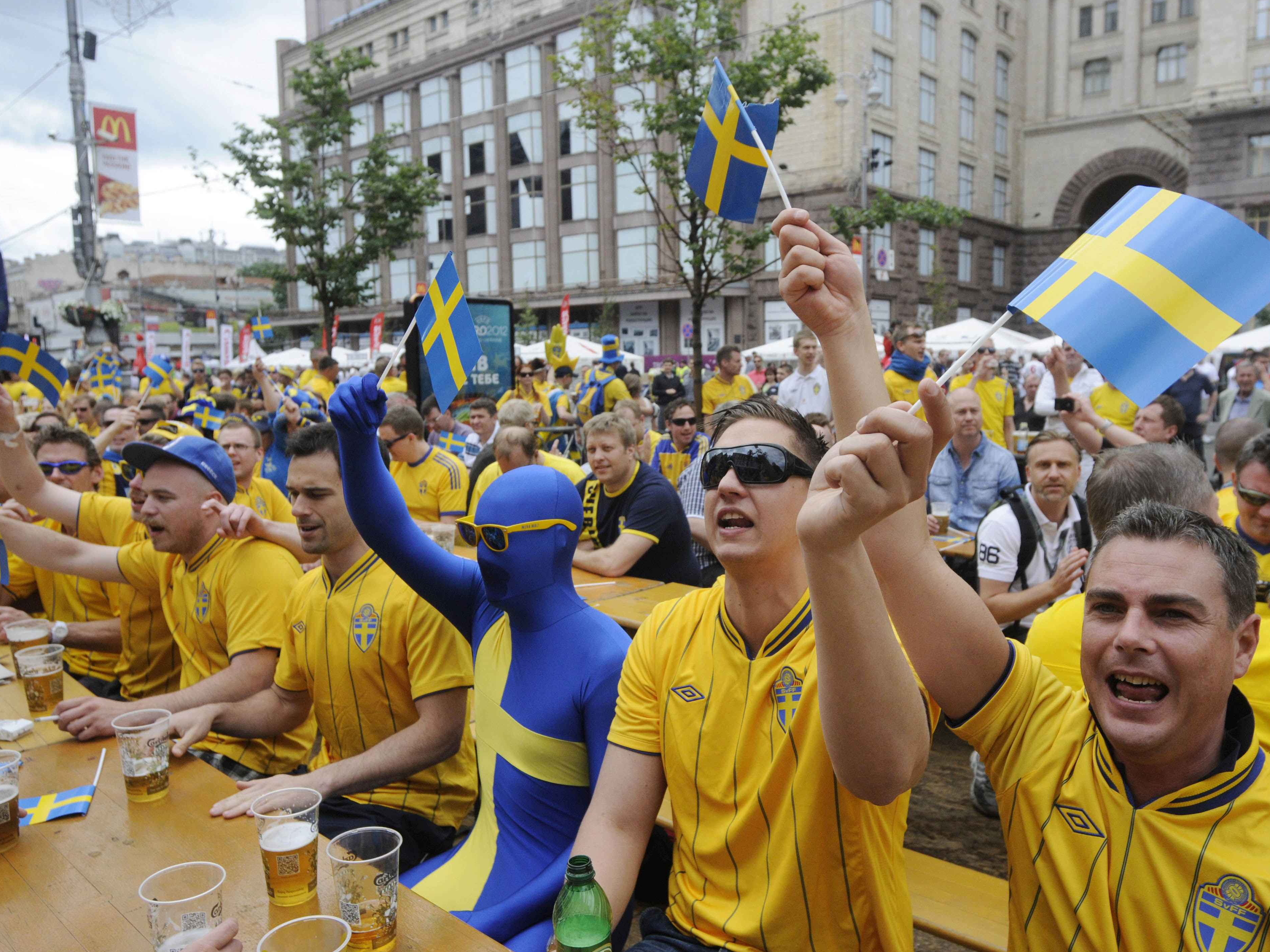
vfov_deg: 55.7
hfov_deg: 70.2
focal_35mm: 25
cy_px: 477
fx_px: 901
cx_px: 698
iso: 500
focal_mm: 15
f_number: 5.6
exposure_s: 1/2000
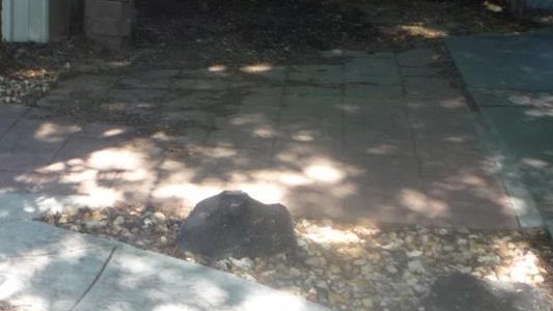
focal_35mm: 92
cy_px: -122
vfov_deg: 12.6
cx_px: -110
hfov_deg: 21.5
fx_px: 1349
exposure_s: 1/60
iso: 100
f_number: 3.3
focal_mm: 5.2
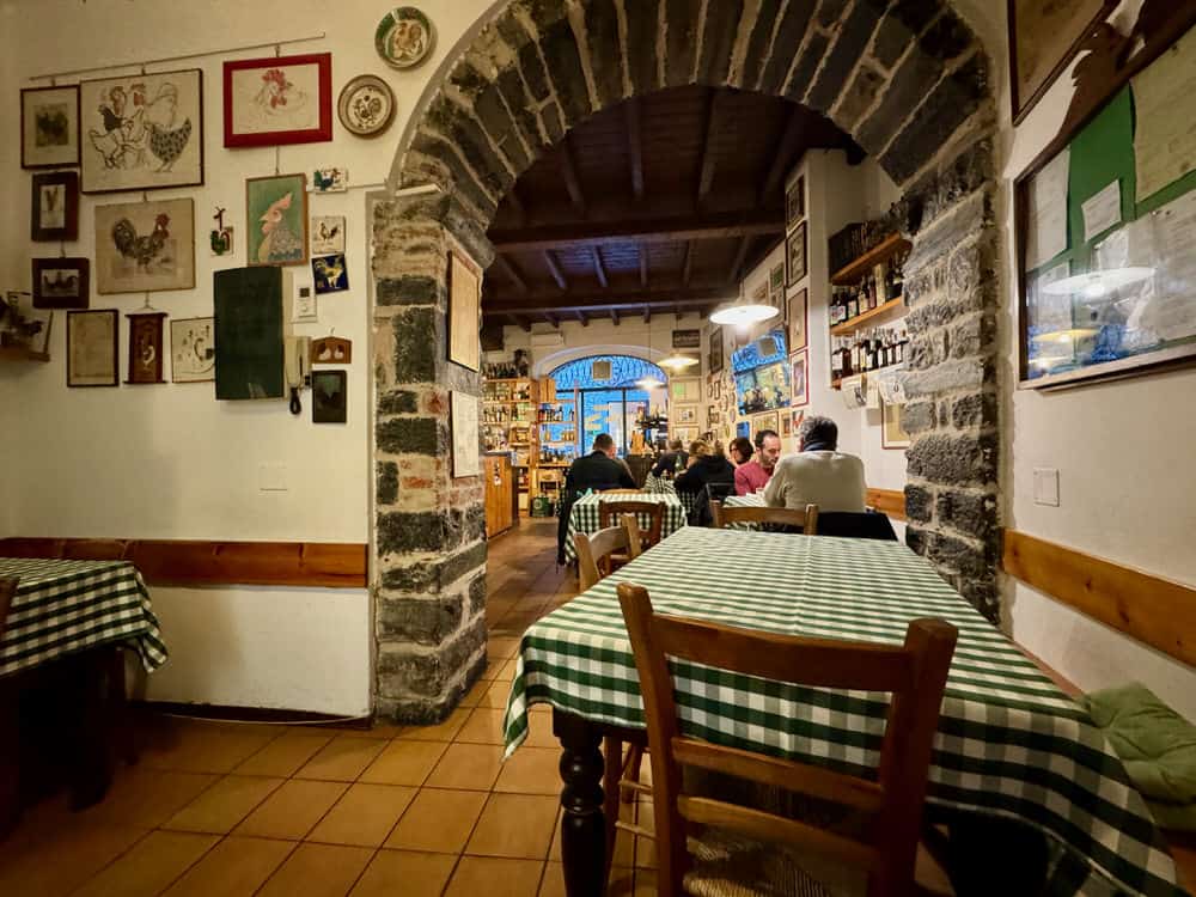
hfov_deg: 102.1
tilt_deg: +0.3
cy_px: 448
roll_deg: -0.2
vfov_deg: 85.7
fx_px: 484
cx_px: 598
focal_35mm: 14
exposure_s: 1/50
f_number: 2.2
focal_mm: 2.22
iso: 800
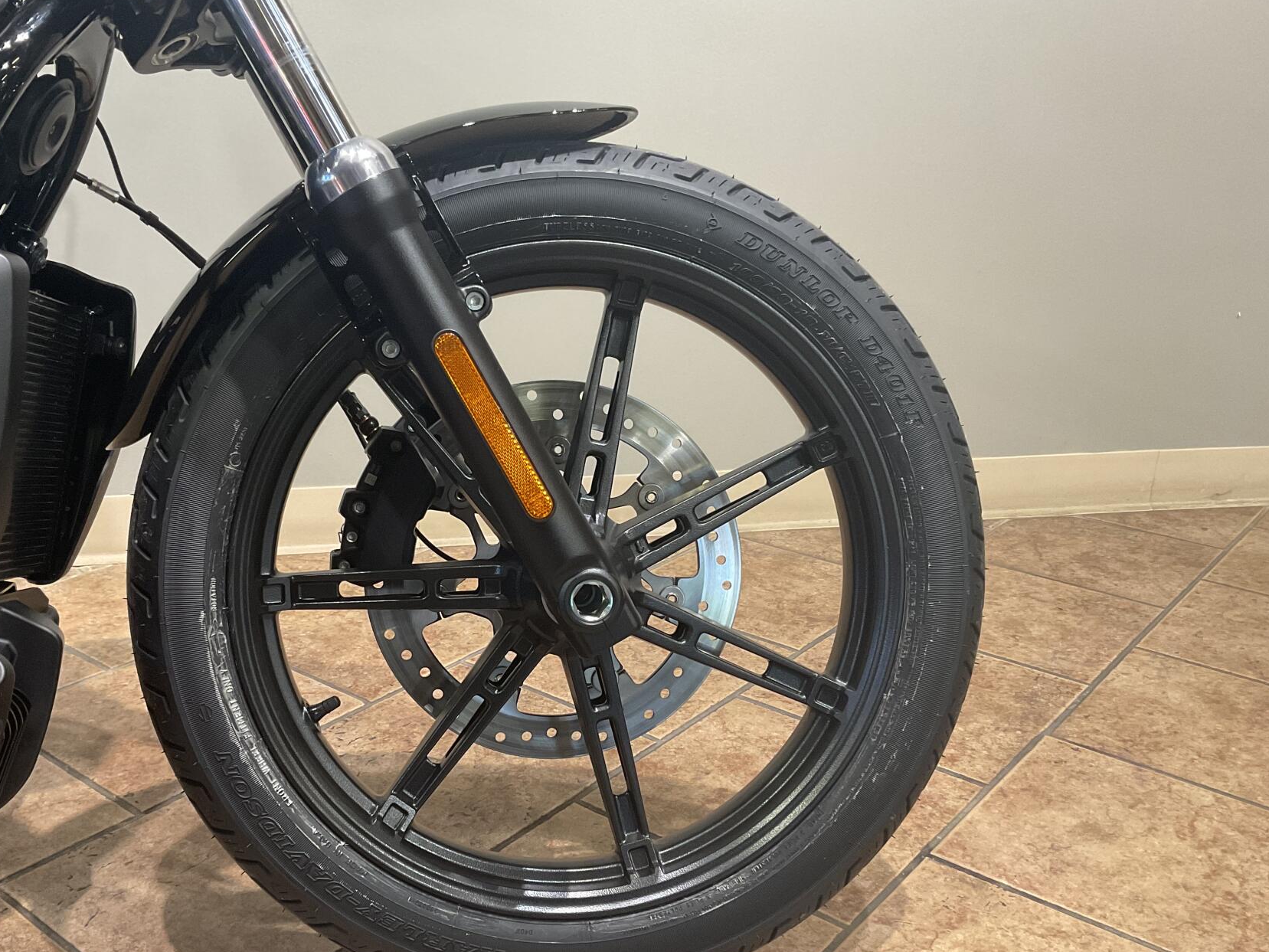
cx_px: 524
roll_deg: -0.4
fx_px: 1283
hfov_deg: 52.4
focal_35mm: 35
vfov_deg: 40.6
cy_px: 555
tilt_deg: -21.8
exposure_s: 1/60
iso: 125
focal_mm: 3
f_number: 1.8
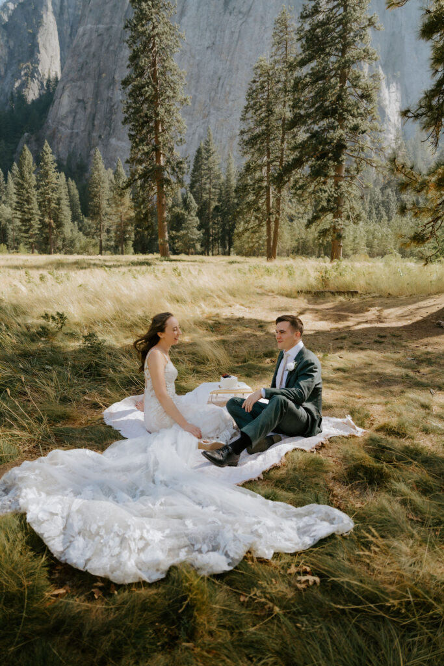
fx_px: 444
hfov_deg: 53.1
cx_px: 222
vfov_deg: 73.7
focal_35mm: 24
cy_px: 333
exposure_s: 1/250
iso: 50
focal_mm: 24
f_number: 2.8
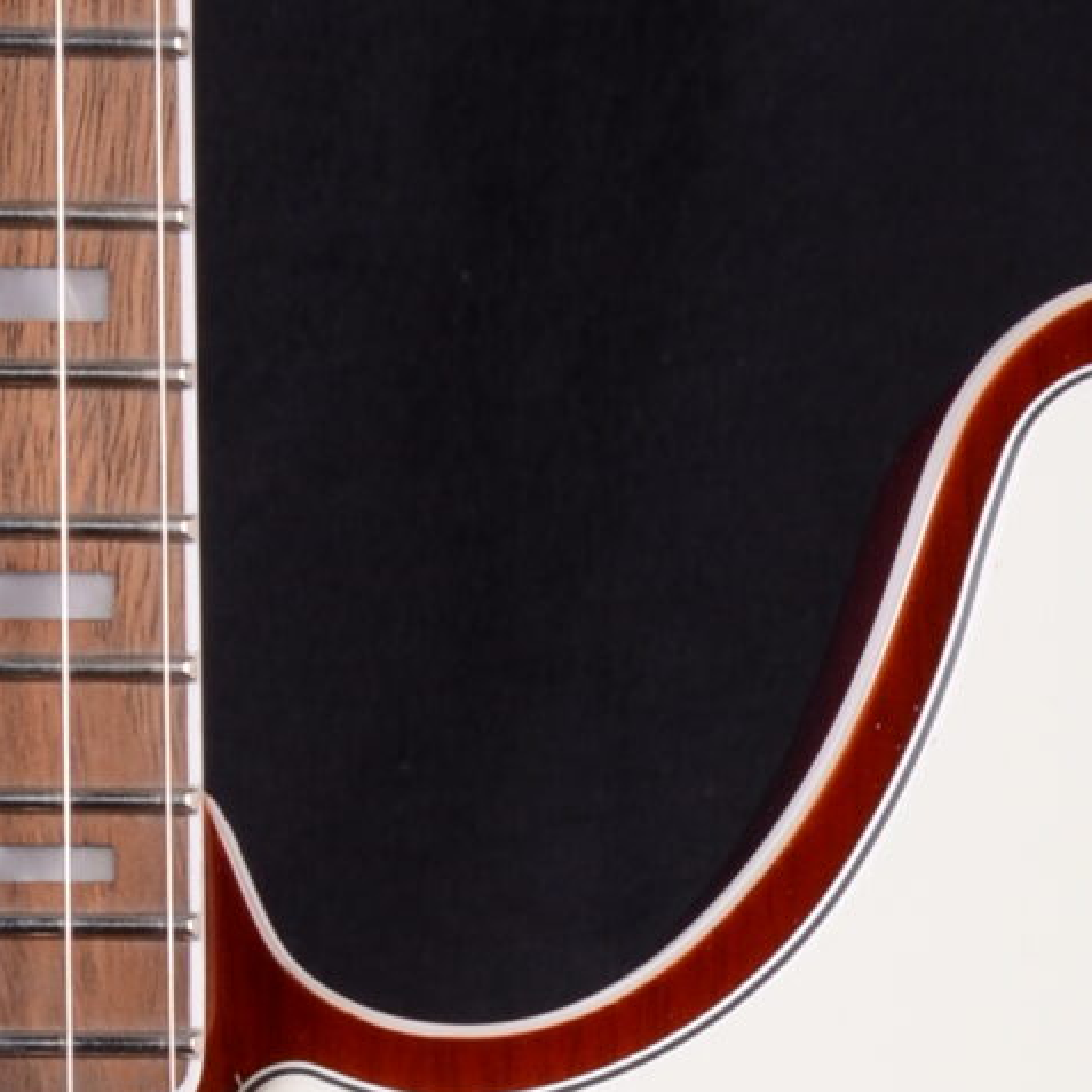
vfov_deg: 6.3
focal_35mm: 273
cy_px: 2015
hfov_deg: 6.4
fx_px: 9743
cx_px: -60
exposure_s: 1/200
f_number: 13
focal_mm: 40
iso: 200
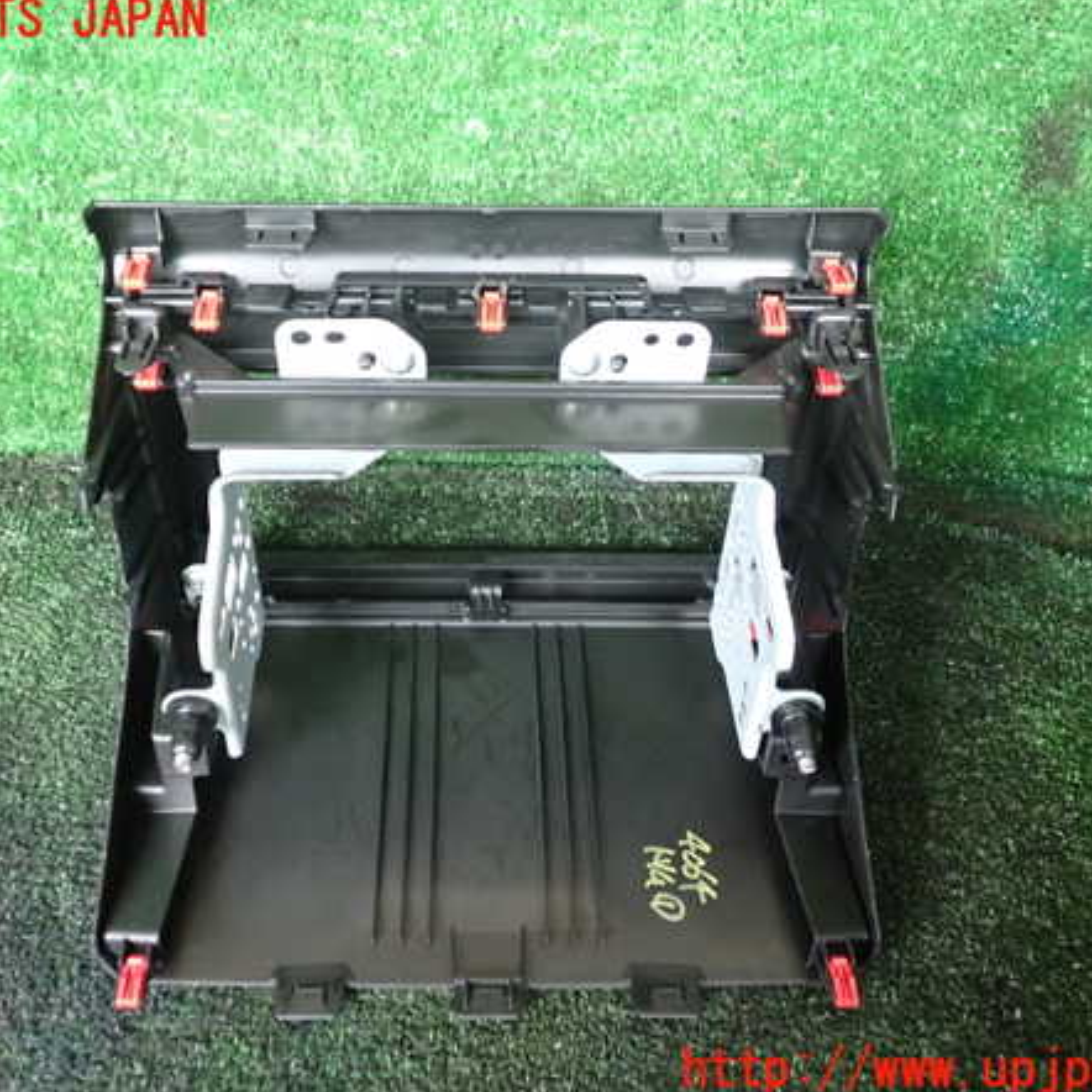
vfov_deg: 46.0
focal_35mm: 36
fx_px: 1285
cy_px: 546
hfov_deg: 46.0
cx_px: 499
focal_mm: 5.4
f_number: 2.3
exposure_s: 1/30
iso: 800
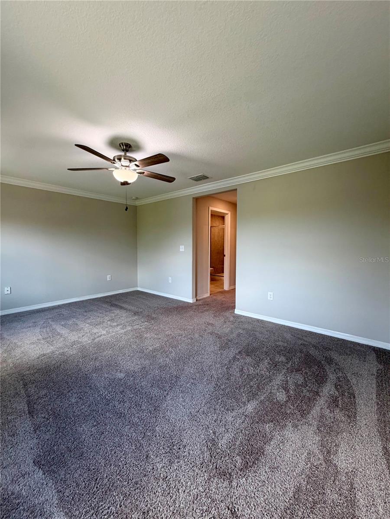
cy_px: 260
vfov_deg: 102.1
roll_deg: +0.0
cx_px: 195
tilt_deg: -2.9
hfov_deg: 85.7
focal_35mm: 14
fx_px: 210
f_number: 2.2
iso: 200
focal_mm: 2.22
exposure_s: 1/120
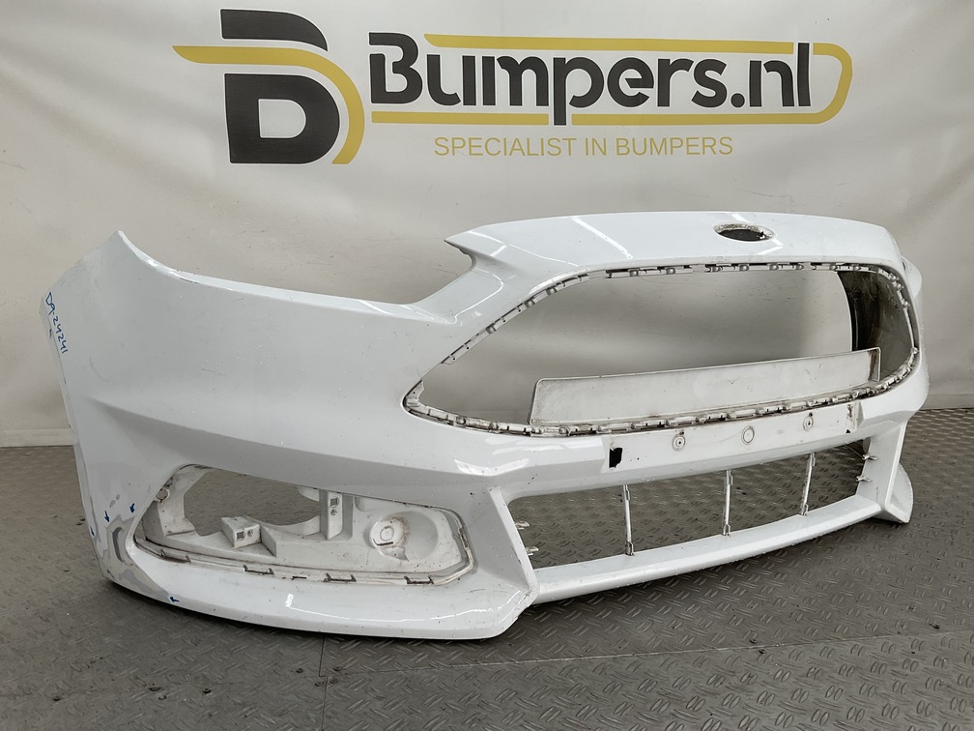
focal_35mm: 29
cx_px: 487
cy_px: 366
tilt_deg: -10.7
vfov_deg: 48.2
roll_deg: -0.8
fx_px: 816
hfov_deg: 61.7
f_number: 1.8
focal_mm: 3
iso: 16
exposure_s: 1/256
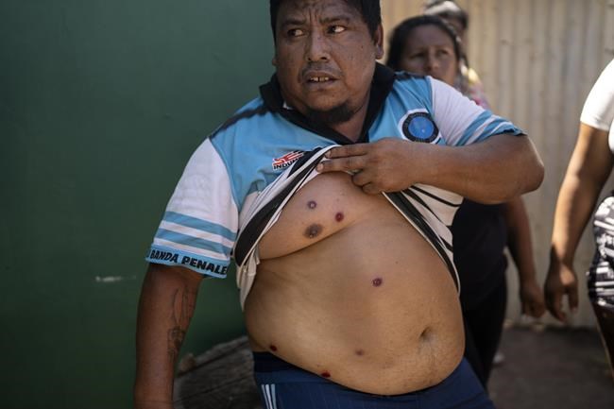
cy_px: 204
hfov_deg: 54.4
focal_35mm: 35
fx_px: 597
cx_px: 307
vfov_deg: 37.8
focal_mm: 35
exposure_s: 1/8000
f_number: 1.4
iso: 400
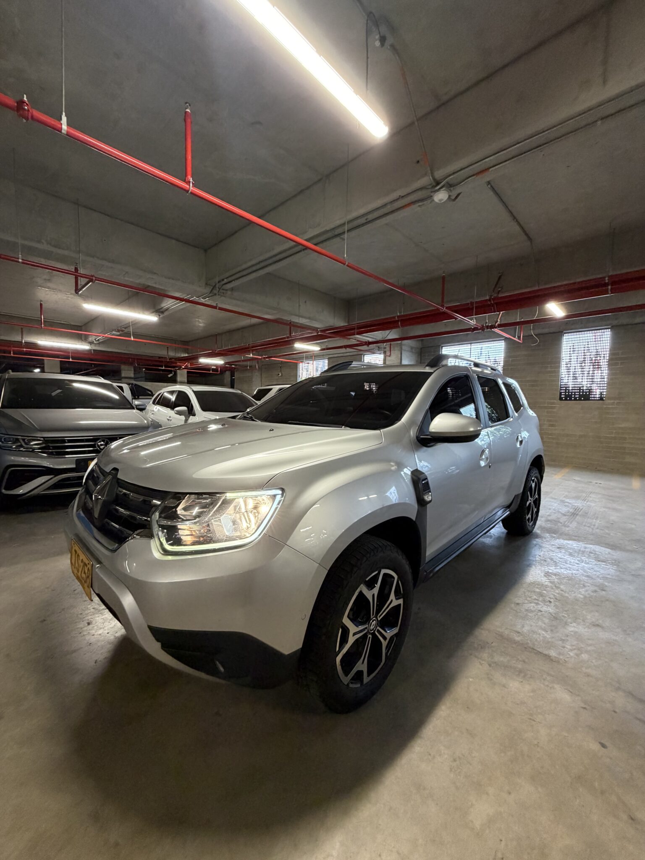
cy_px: 430
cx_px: 322
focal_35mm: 14
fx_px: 348
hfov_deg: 85.7
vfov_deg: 102.1
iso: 320
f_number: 2.2
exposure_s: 1/41
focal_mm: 2.22
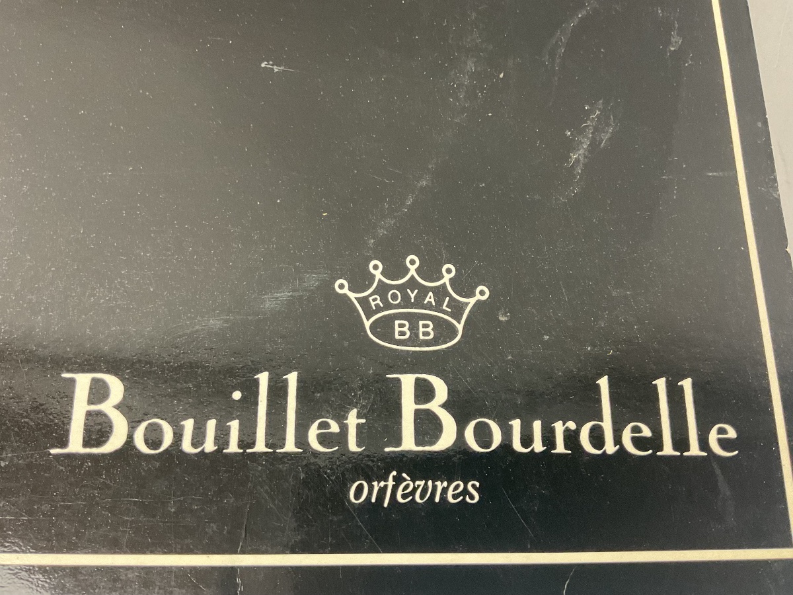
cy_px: 298
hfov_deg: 61.7
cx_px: 396
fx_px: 664
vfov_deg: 48.2
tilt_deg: -74.5
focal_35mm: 29
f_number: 1.8
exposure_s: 1/50
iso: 160
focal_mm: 3
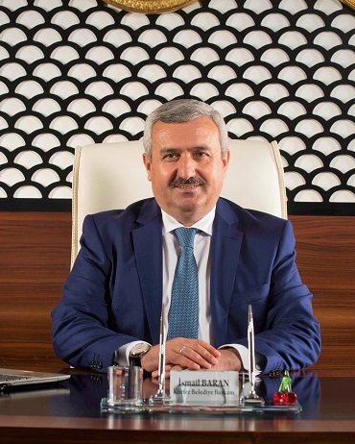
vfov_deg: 15.0
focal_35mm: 128
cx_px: 151
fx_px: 1680
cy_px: 222
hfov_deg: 12.1
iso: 100
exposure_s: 1/125
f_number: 8
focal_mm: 90
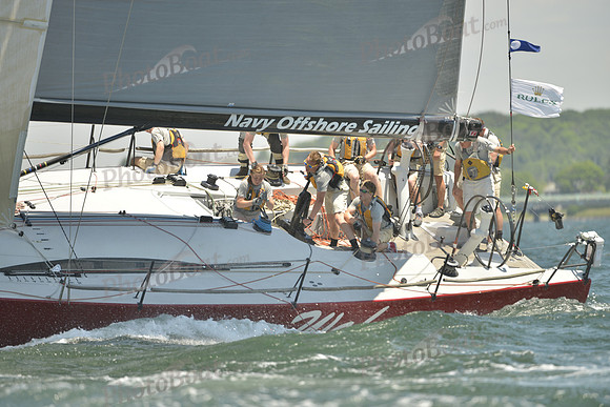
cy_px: 204
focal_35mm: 400
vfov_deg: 3.4
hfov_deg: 5.2
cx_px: 305
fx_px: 6779
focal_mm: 400
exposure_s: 1/800
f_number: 4
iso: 200
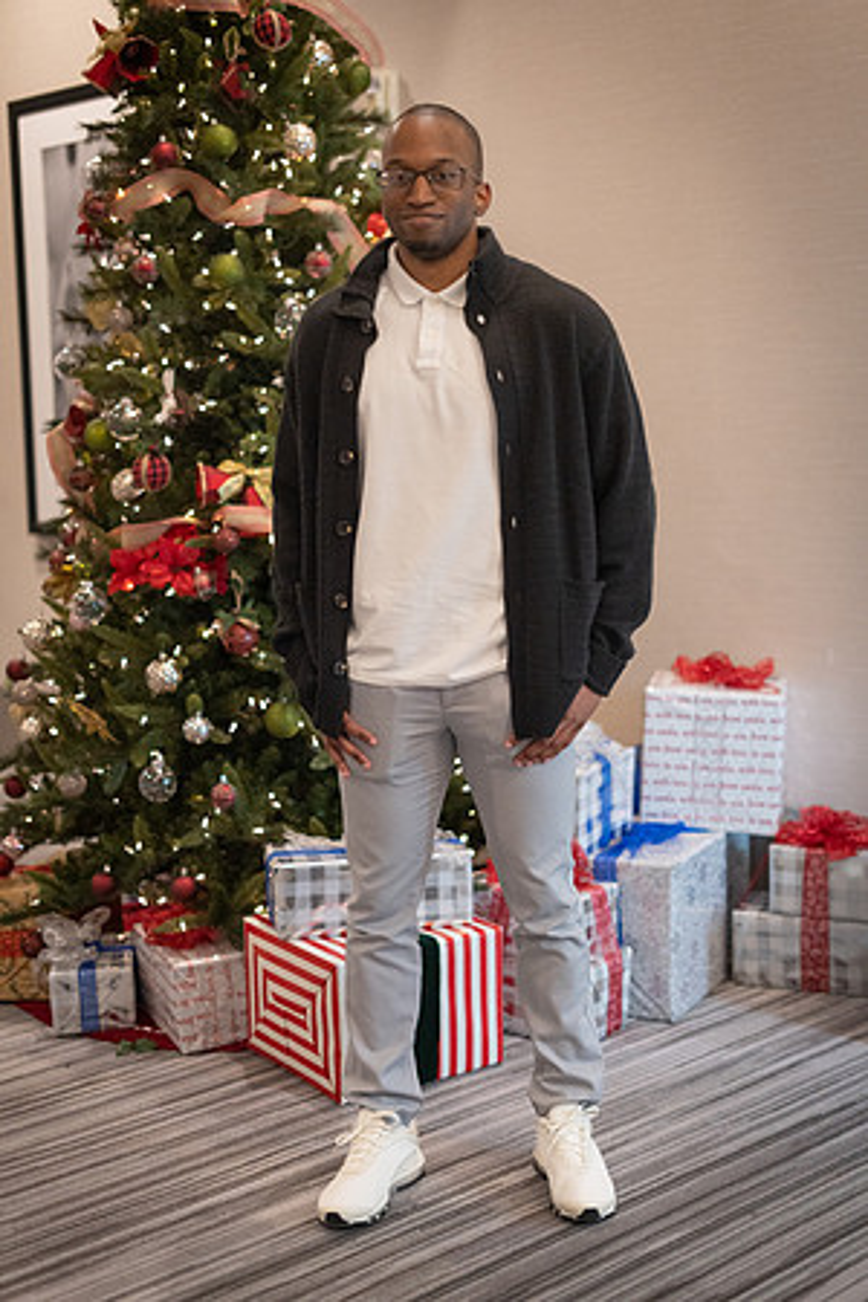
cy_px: 651
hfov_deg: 27.0
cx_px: 434
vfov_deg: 39.6
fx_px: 1808
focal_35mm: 50
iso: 2000
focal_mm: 50
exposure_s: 1/320
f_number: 1.8
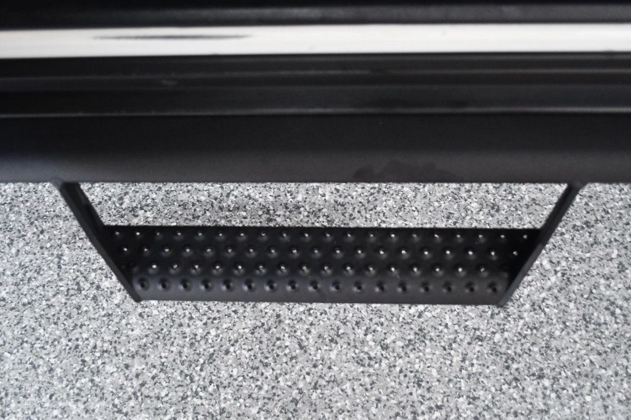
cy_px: 210
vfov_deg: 31.9
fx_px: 736
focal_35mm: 42
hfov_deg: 46.4
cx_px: 316
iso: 3200
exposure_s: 1/80
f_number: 4.5
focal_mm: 28
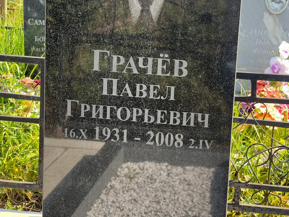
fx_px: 643
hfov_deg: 25.3
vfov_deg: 19.1
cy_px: 108
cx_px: 144
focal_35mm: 77
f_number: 2.8
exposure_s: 1/121
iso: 40
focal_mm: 9
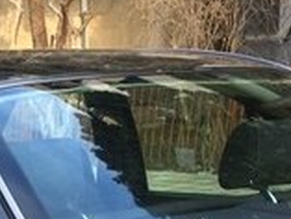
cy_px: 406
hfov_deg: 15.6
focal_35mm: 122
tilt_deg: -16.1
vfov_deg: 11.2
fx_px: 1026
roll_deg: +2.9
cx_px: -48
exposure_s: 1/122
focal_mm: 4.15
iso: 32
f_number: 2.2
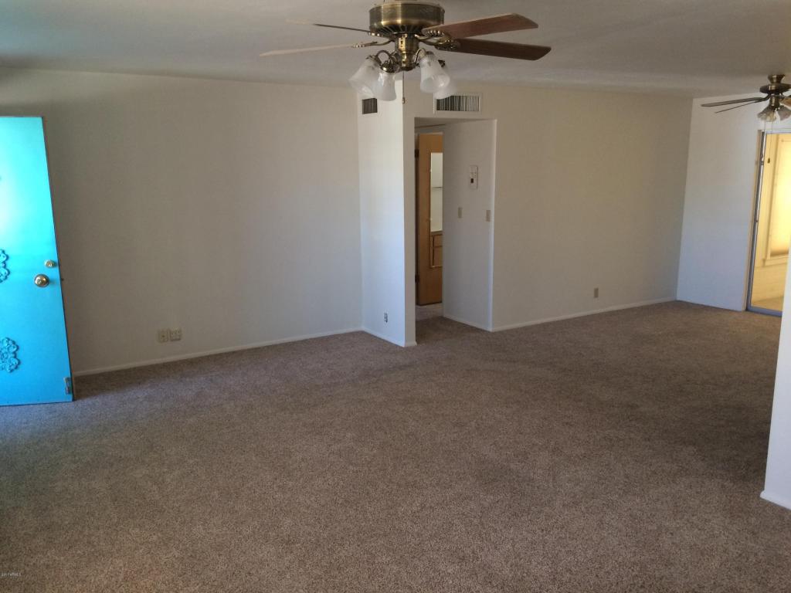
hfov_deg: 61.7
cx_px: 396
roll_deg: +0.7
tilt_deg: -11.2
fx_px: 663
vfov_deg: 48.2
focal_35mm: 29
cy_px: 296
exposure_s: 1/30
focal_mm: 4.15
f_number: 2.2
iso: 125
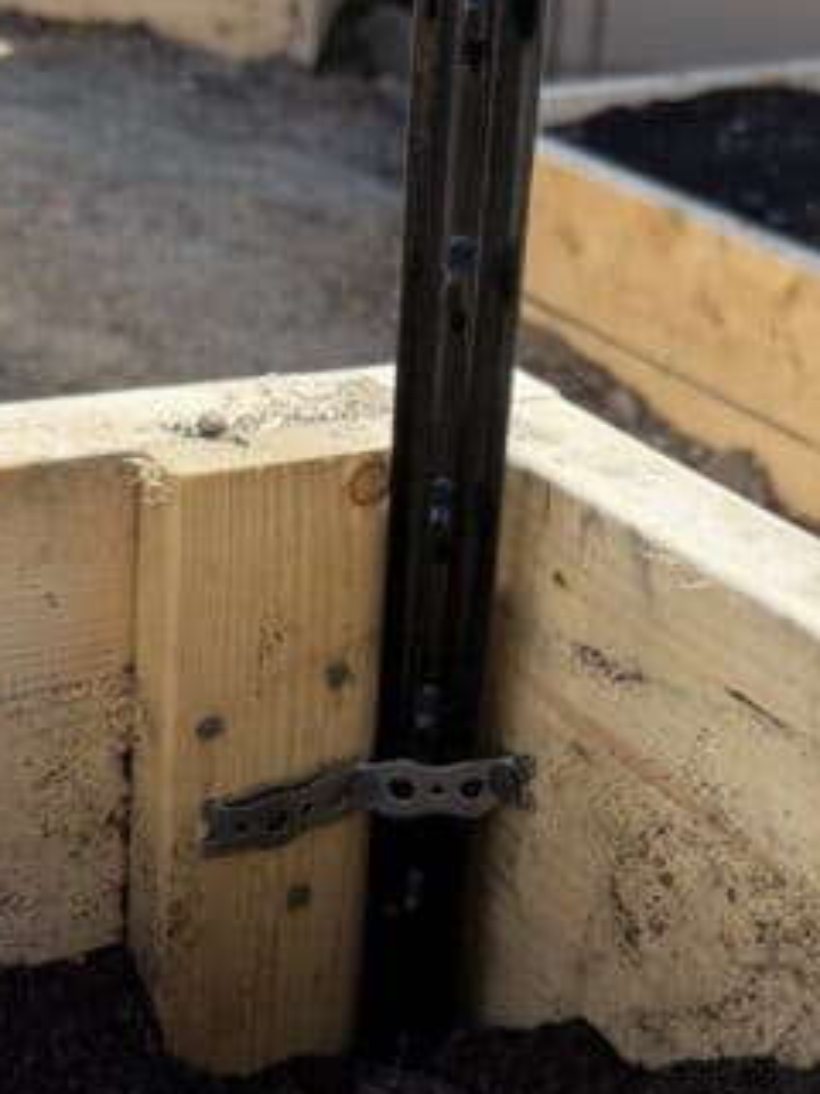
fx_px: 1895
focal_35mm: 60
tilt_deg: -33.1
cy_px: 838
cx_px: 492
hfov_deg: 24.4
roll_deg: -3.8
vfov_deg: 31.5
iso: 100
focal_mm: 6.76
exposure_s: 1/1493
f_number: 1.78
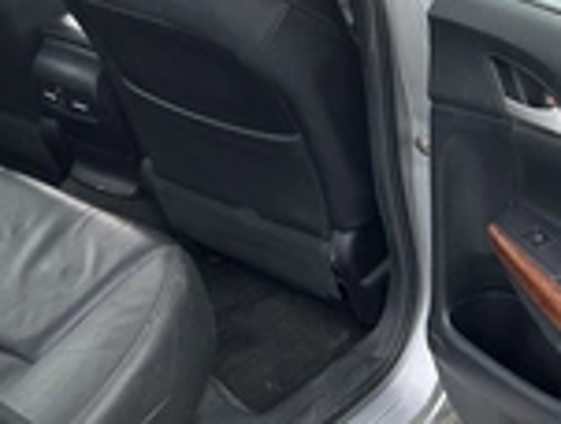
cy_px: 119
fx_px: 1202
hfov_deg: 25.8
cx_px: 453
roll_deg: -0.2
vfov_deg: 19.9
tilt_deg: -20.8
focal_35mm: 74
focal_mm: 3
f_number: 1.8
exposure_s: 1/286
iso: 25
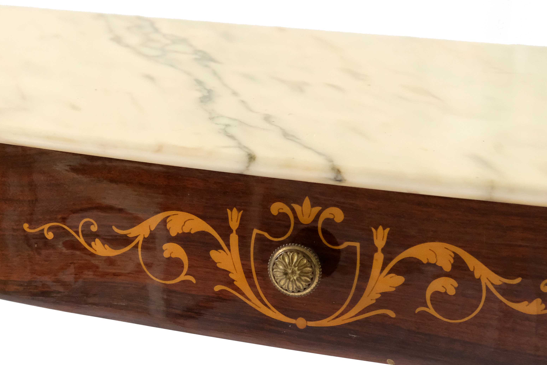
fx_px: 1565
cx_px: 80
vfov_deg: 13.3
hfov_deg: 19.5
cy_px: 244
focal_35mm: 103
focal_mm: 35
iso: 4000
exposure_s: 1/125
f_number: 5.6
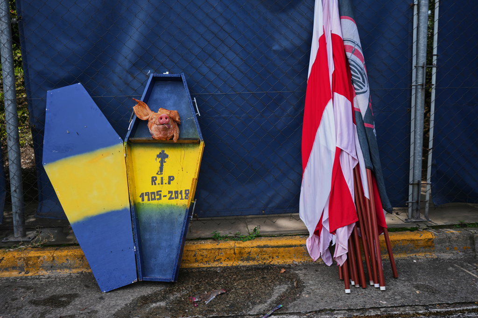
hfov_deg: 54.4
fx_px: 465
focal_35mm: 35
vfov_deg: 37.8
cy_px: 159
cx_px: 239
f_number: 2.8
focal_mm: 35
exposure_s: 1/500
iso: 50
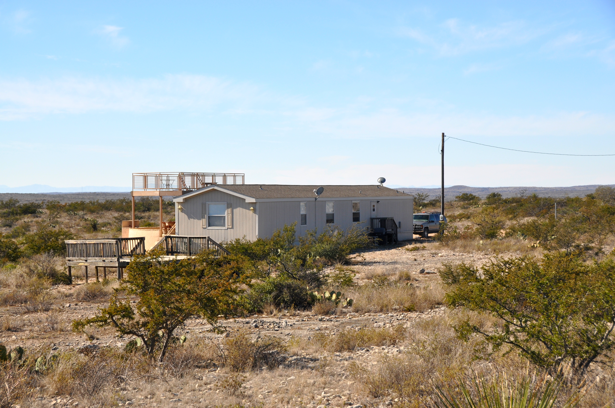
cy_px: 204
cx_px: 308
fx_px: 1228
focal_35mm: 72
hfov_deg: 28.1
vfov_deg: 18.9
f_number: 8
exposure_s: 1/250
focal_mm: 48
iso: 200
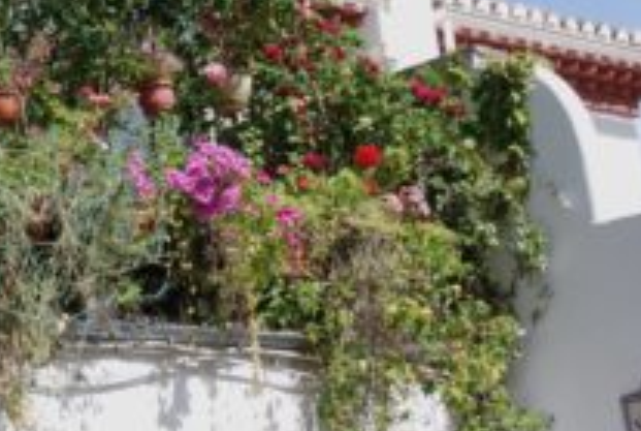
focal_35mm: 105
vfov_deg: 12.9
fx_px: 1877
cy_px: -29
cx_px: -108
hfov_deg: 18.5
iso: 100
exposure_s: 1/200
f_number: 7.1
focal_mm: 29
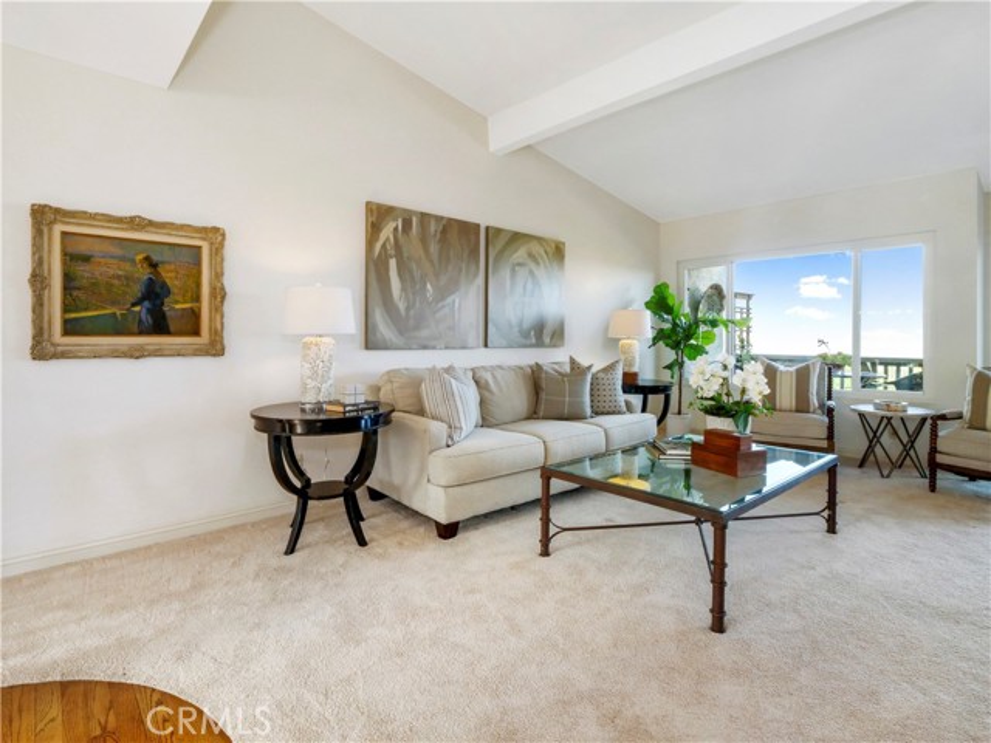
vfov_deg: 78.1
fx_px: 458
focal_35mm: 16
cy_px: 372
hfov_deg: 94.5
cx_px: 496
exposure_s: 1/320
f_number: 16
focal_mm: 8
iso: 1250
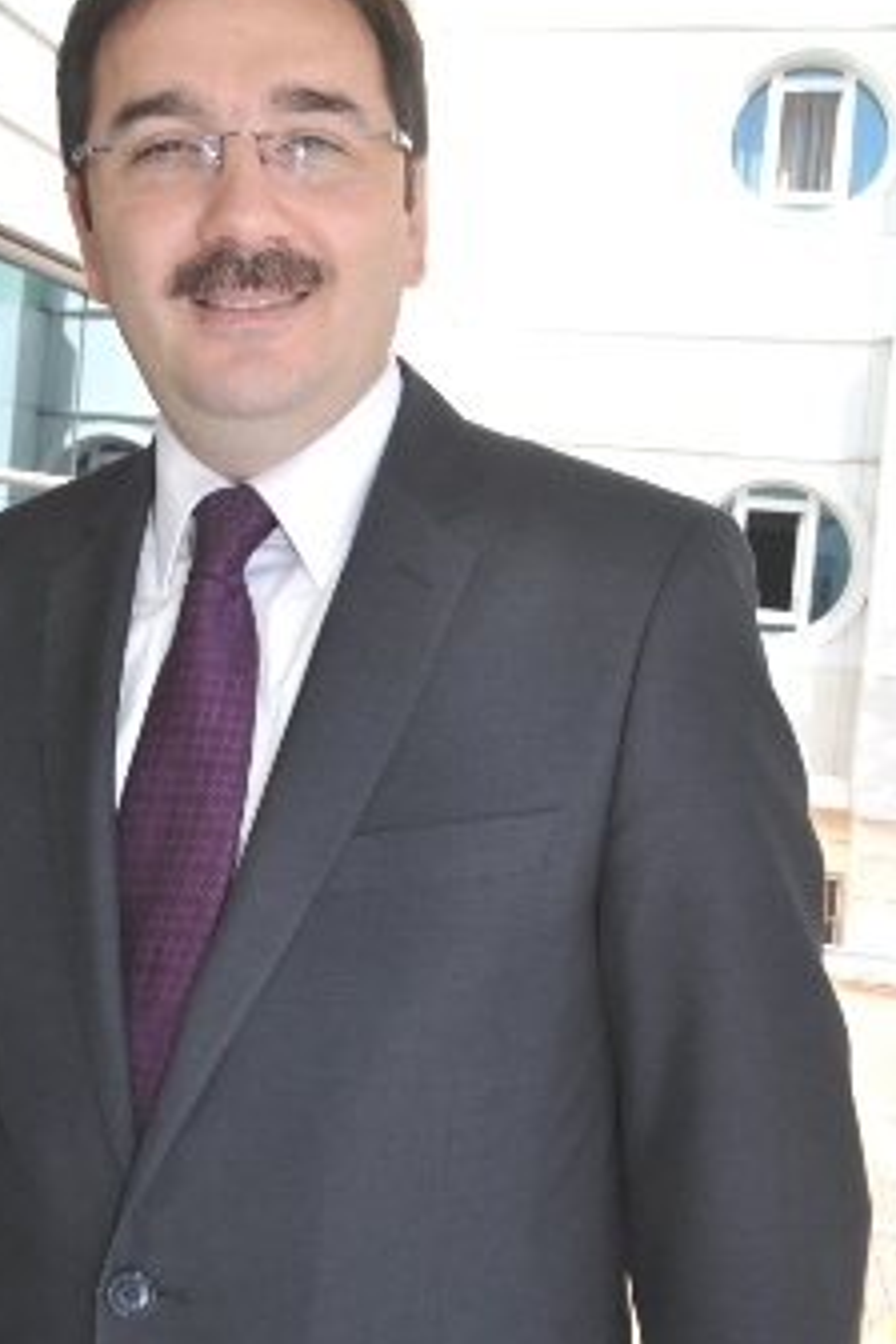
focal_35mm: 40
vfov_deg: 48.3
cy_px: 584
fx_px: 1493
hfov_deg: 33.2
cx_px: 312
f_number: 8
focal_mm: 20
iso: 200
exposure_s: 1/200
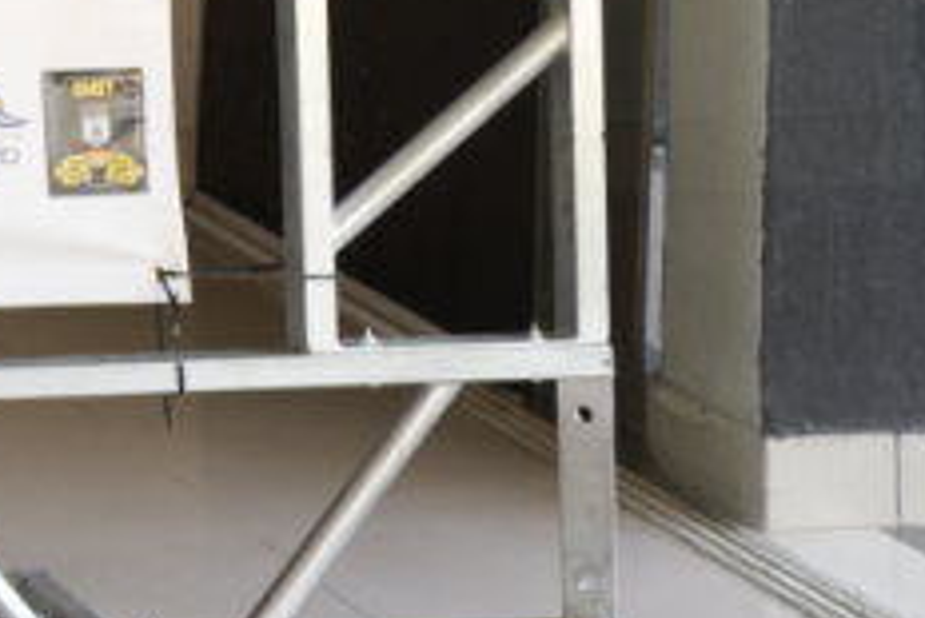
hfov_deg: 10.1
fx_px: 4653
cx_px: -1176
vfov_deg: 7.4
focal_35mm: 181
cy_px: -441
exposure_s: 1/100
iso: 400
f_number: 4
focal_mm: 35
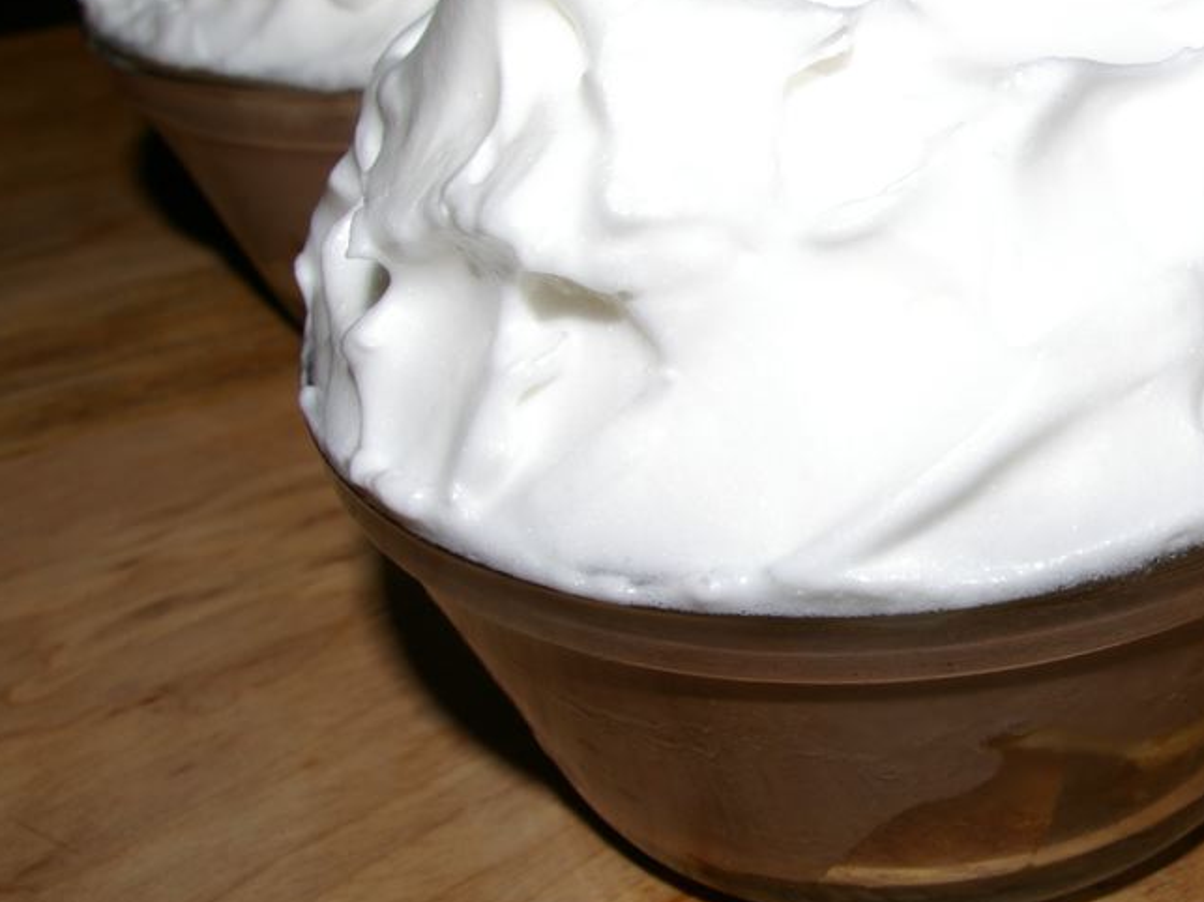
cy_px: 334
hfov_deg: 27.9
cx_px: 1156
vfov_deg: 22.2
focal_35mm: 66
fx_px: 2294
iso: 200
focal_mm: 23
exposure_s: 1/45
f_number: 13
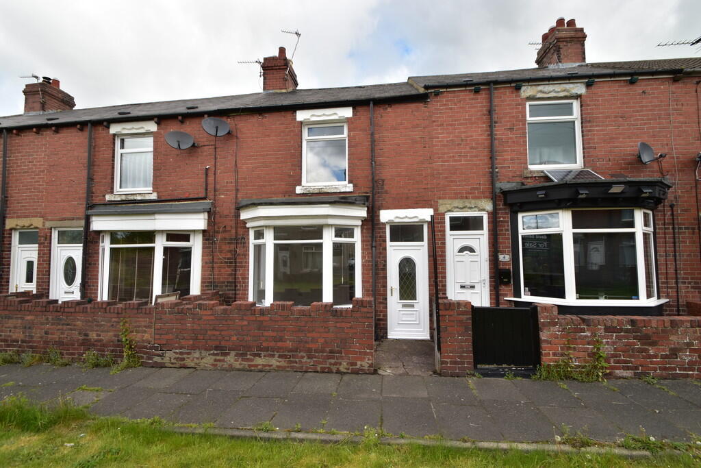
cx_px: 350
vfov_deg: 77.3
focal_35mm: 15
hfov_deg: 100.4
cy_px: 234
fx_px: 292
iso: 200
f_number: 10
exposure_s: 1/200
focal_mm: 10
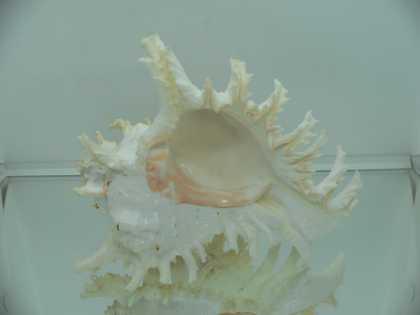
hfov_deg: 52.6
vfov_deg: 40.7
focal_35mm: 35
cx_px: 210
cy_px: 158
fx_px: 425
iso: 80
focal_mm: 4.6
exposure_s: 1/60
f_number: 2.8
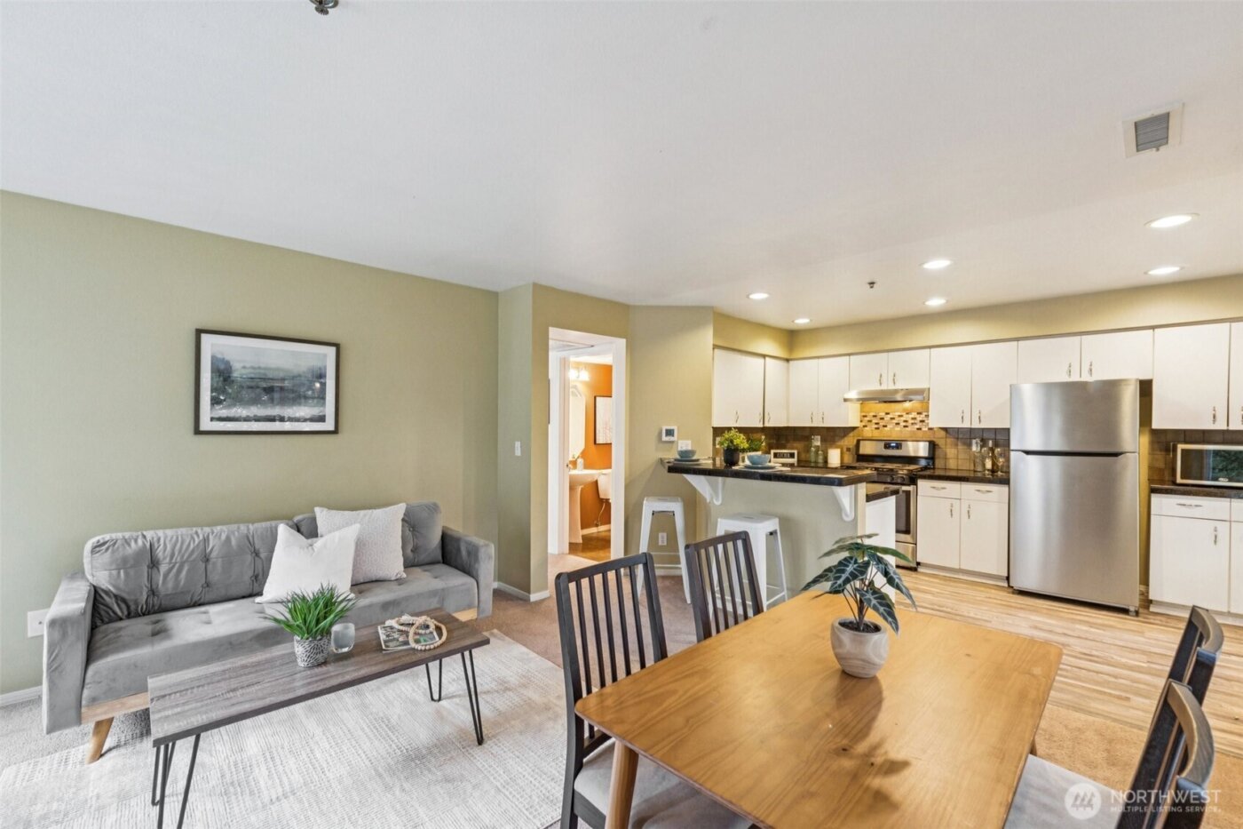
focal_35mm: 15
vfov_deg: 77.3
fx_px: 518
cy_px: 414
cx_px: 622
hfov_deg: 100.4
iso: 250
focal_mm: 10
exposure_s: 1/2
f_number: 9
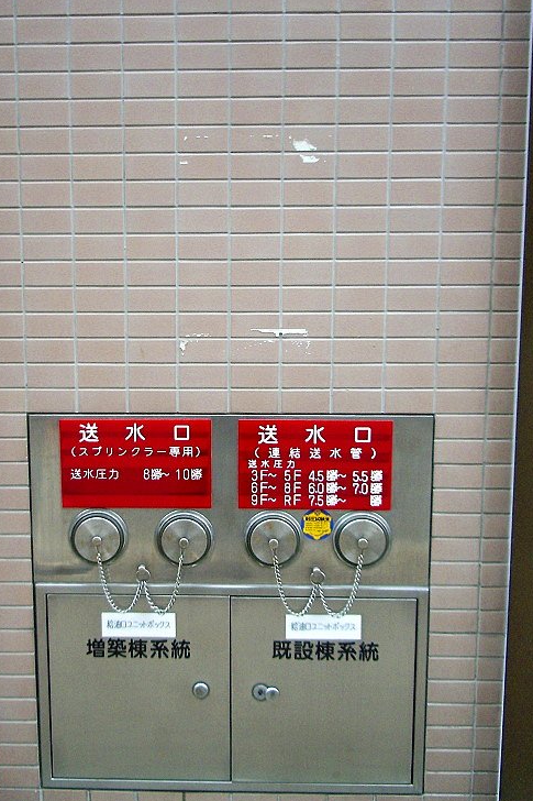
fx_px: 889
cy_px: 412
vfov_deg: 48.5
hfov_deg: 33.3
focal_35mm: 40
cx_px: 216
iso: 160
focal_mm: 5.8
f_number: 2.6
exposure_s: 1/100
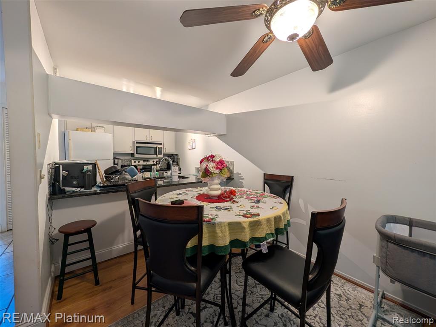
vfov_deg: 94.5
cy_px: 164
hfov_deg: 110.5
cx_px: 218
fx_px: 151
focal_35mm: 12
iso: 67
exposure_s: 1/60
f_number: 1.7
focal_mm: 2.02
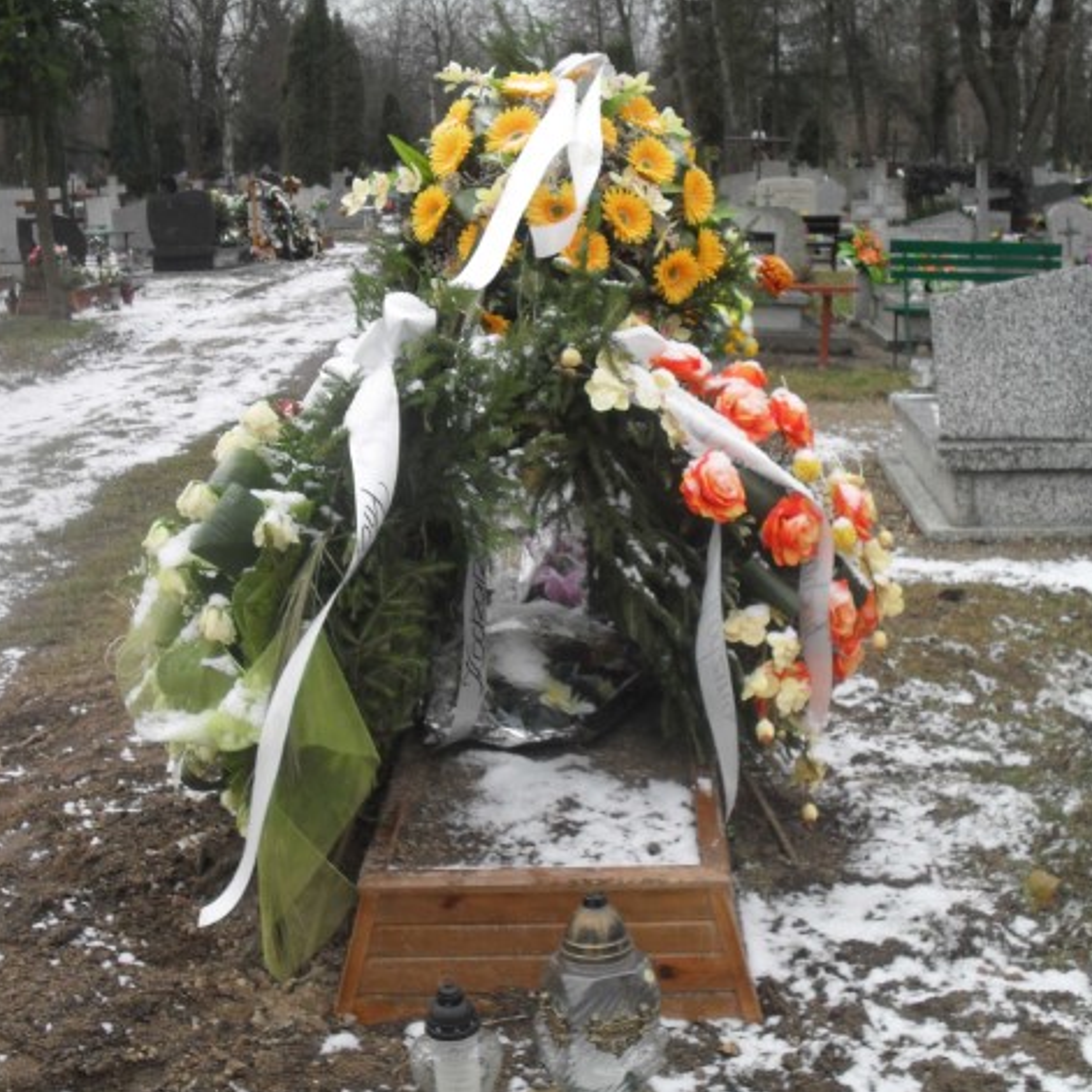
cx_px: 587
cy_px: 543
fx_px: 1499
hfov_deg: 40.0
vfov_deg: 40.0
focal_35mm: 42
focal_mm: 6.3
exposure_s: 1/250
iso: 100
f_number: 3.2
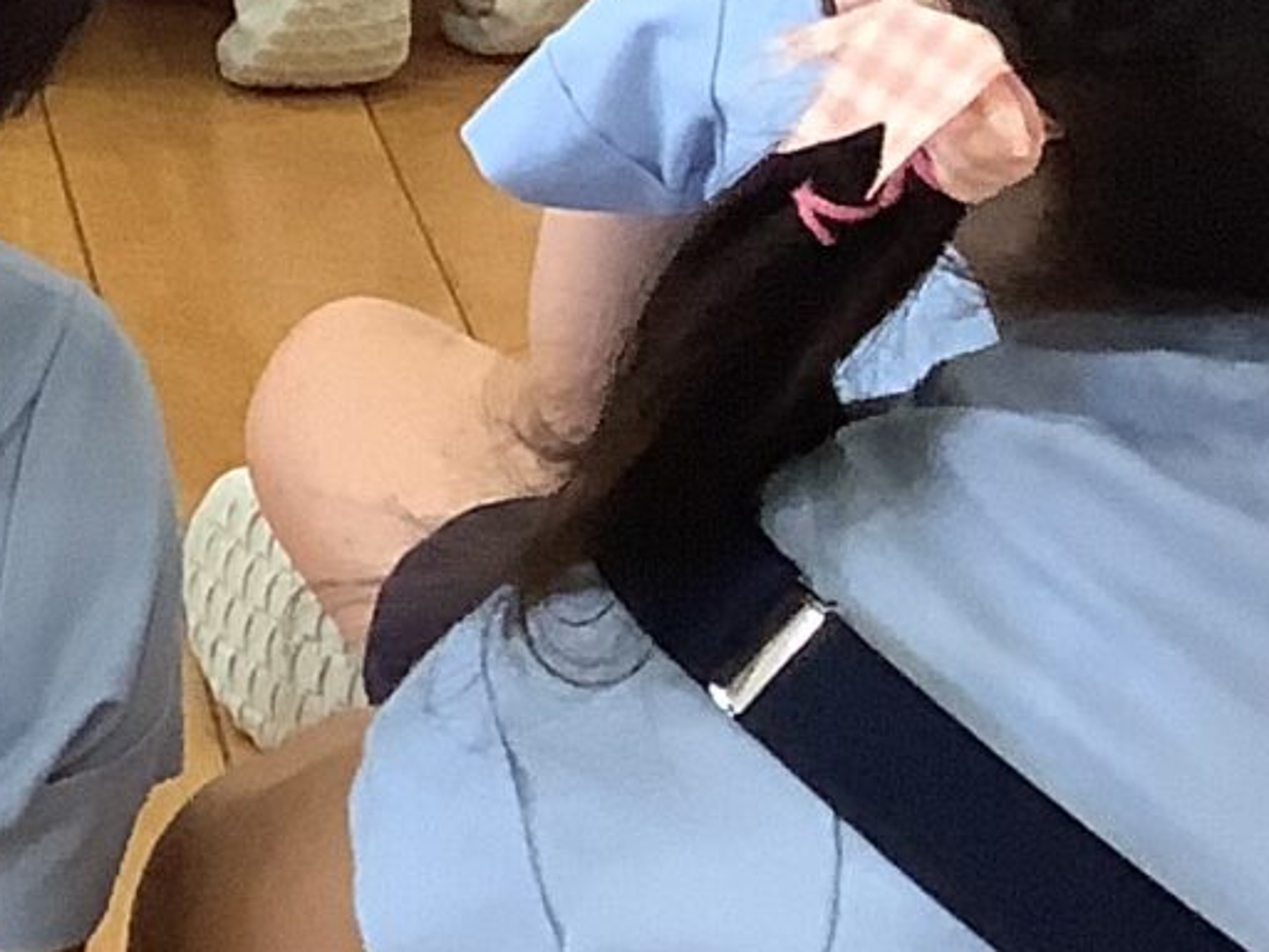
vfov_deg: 8.9
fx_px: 5682
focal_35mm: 155
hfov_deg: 10.9
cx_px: -1700
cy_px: -1108
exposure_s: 1/50
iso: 125
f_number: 2.4
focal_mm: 3.3
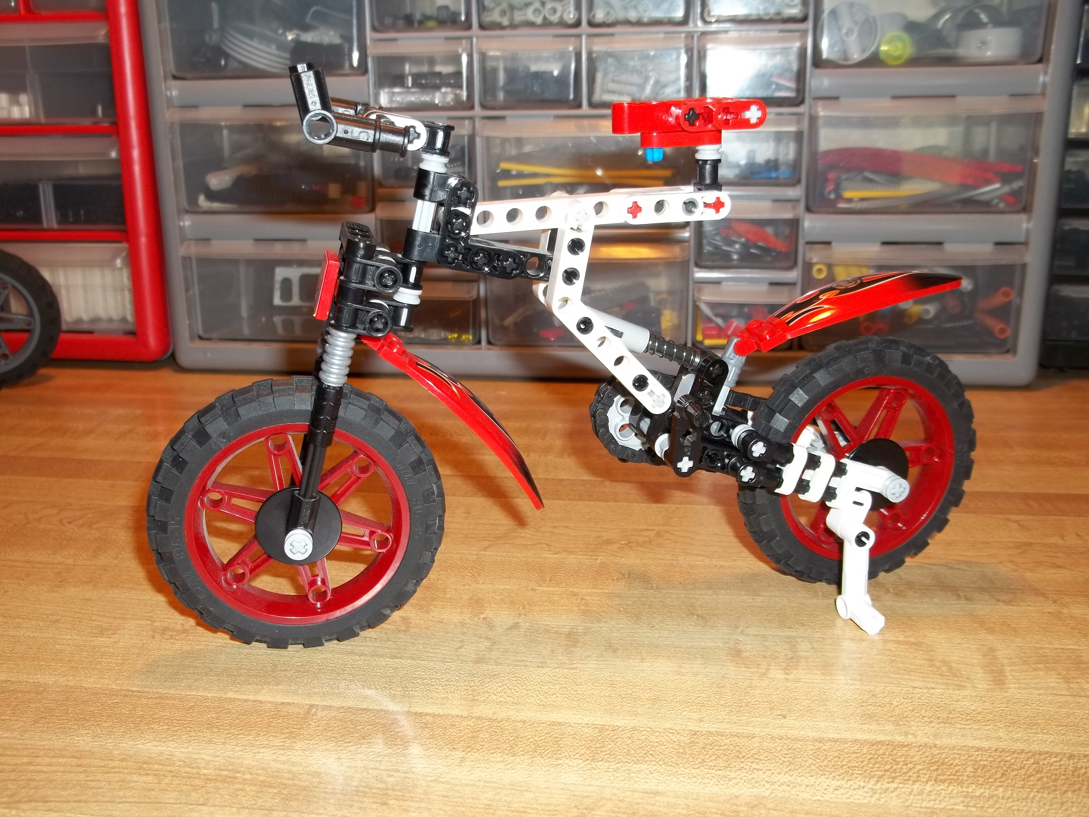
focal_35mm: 33
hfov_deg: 55.4
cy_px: 408
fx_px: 1038
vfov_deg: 42.9
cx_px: 544
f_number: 3.3
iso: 64
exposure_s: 1/30
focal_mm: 5.9
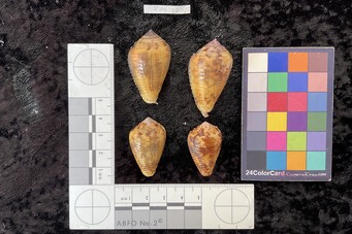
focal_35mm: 31
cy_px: 122
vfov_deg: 42.3
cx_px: 172
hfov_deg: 60.3
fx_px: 303
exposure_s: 1/100
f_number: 1.8
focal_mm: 3
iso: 50
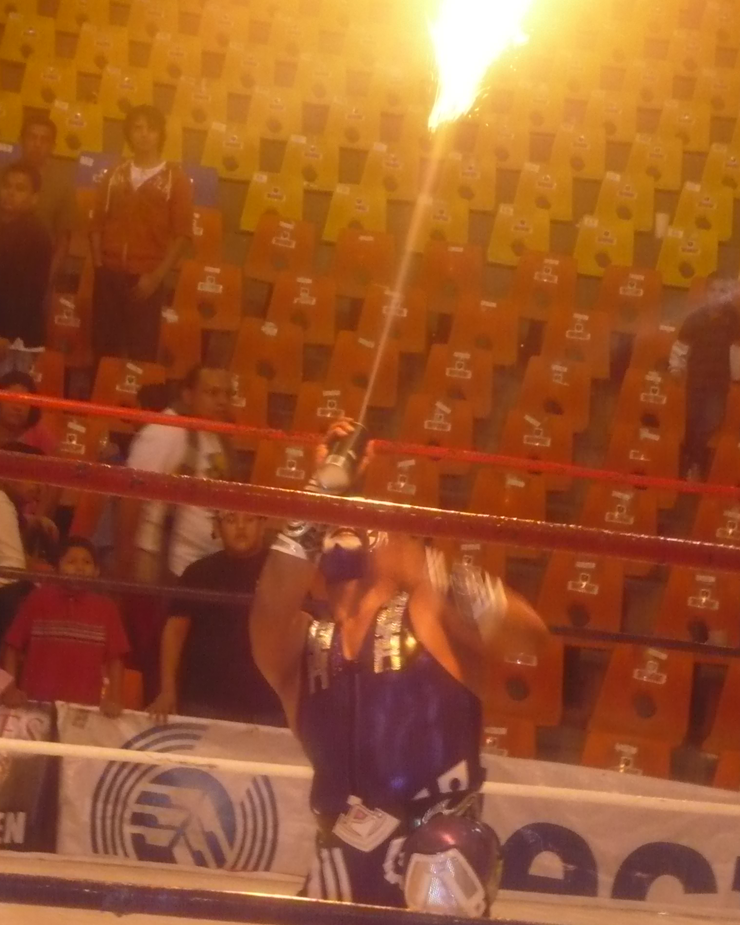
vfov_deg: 15.5
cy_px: 493
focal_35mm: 124
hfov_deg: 12.4
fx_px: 3394
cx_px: 401
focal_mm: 14.3
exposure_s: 1/30
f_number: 4.5
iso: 500
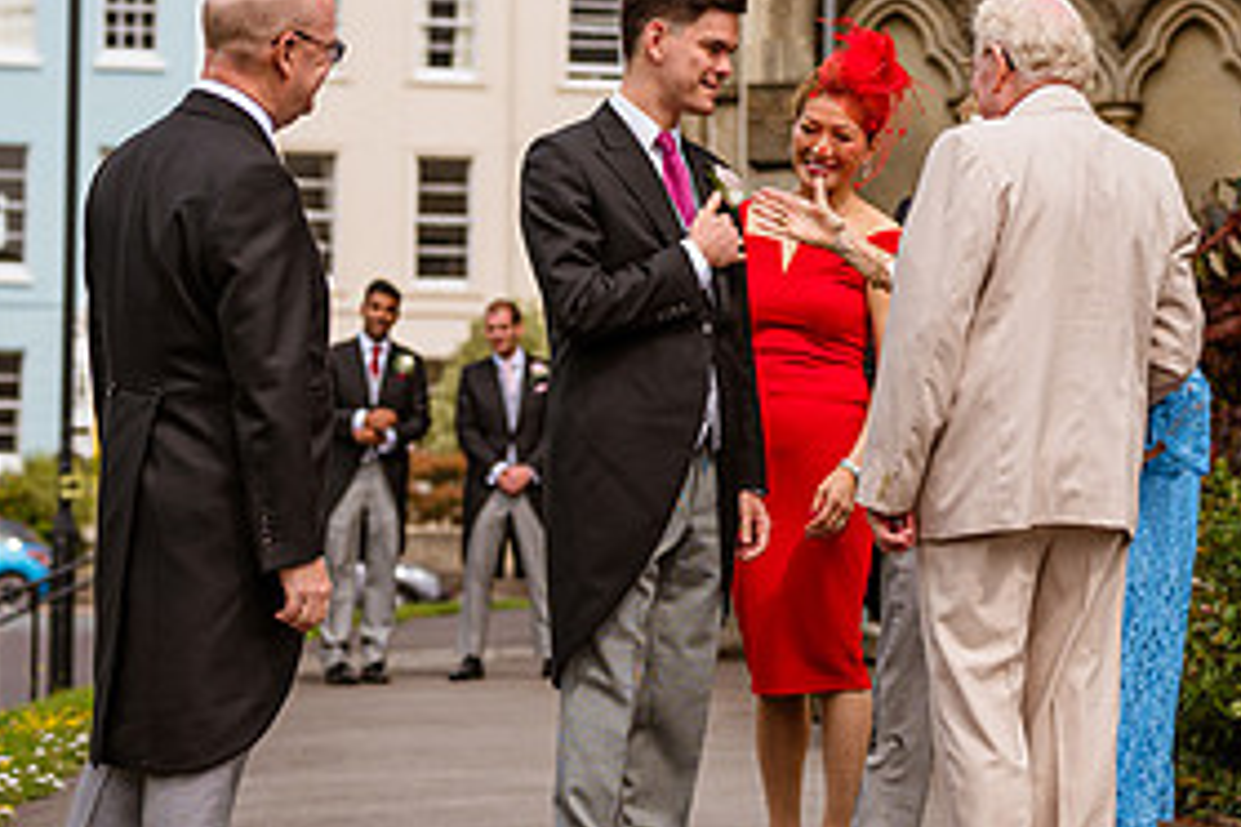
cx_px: 672
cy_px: 302
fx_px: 3585
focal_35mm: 104
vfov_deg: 13.2
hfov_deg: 19.6
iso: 100
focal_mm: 50
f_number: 2.5
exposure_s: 1/2500
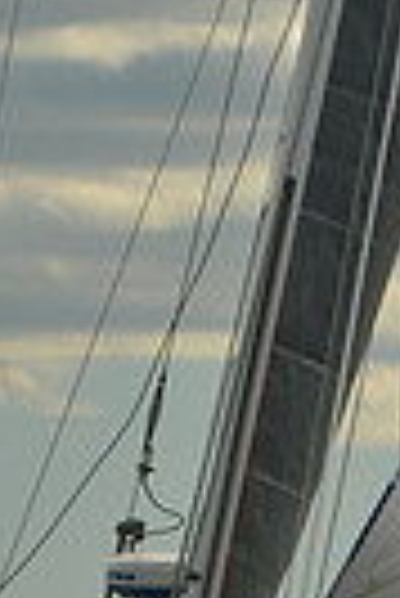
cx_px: 245
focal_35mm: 869
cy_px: 1025
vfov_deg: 2.4
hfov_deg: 1.6
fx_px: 14445
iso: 400
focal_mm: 200
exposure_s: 1/3200
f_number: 6.3
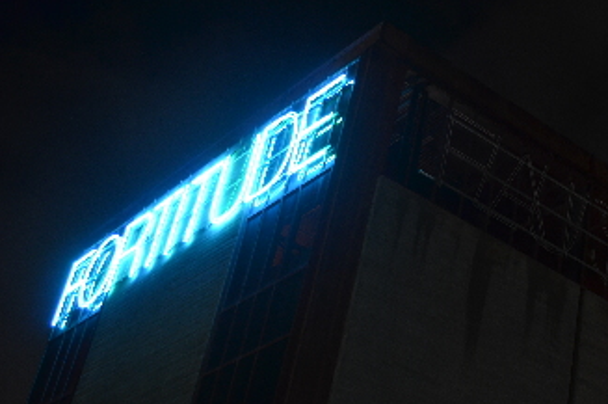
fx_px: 1214
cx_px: 543
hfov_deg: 27.2
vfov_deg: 18.9
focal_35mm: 72
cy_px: 197
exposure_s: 1/6
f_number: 4.2
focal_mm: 26
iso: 640
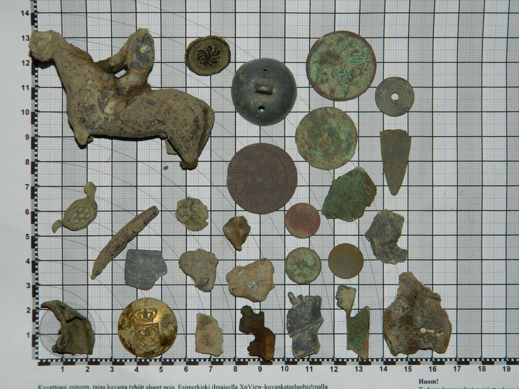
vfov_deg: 17.6
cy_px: 194
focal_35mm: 84
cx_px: 260
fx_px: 1259
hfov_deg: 23.3
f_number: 4.2
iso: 200
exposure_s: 1/50
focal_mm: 15.1
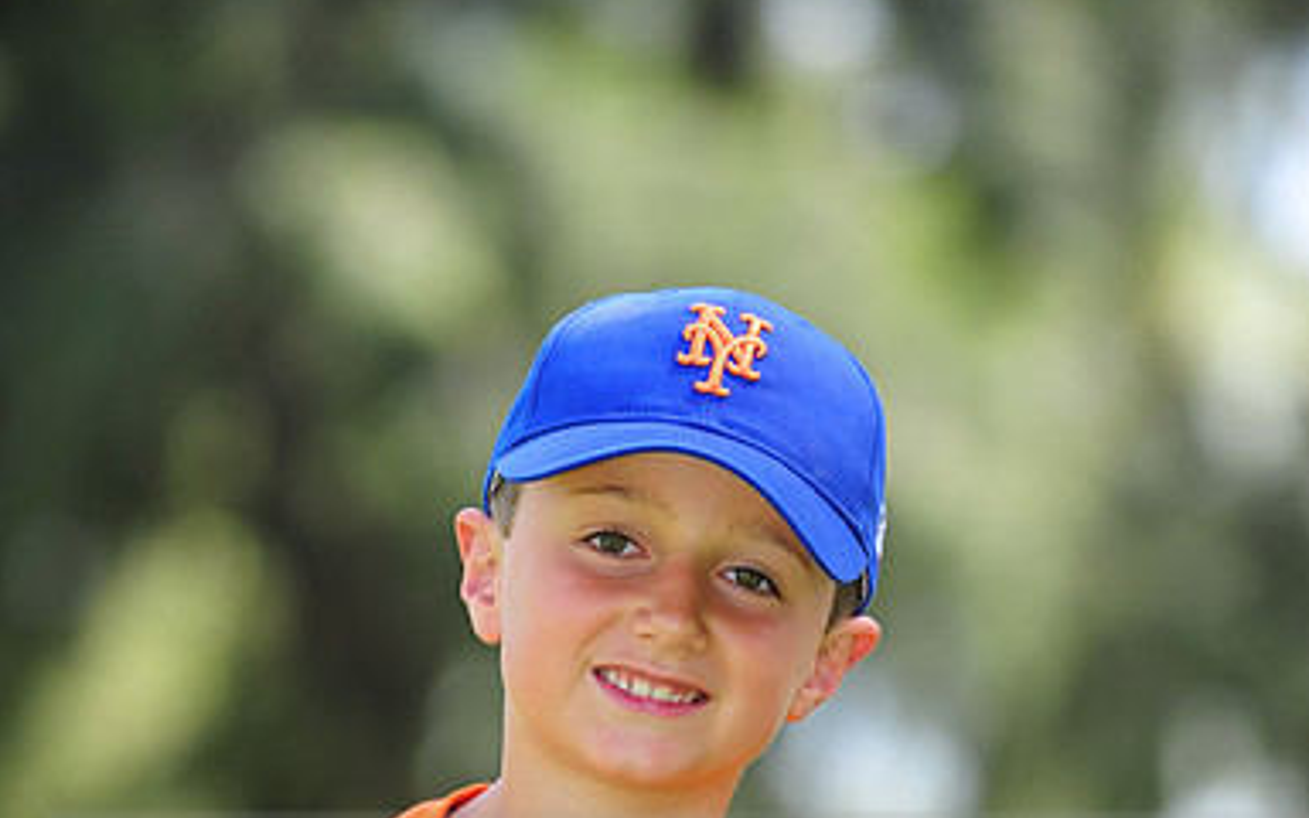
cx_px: 654
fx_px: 10988
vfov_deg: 4.3
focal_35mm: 308
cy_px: 859
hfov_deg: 6.8
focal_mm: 200
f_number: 4.5
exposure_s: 1/320
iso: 200
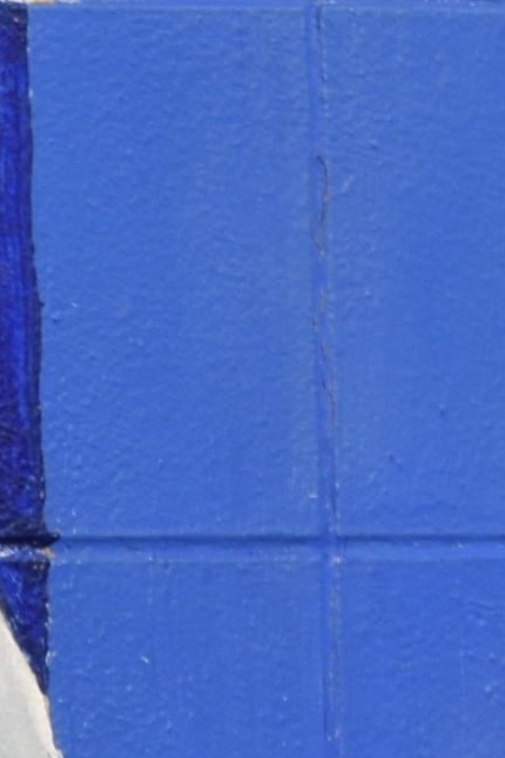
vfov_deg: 2.0
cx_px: -1401
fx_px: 22008
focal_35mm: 1046
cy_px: 1140
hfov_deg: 1.3
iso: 200
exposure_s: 1/400
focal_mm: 100
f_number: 10
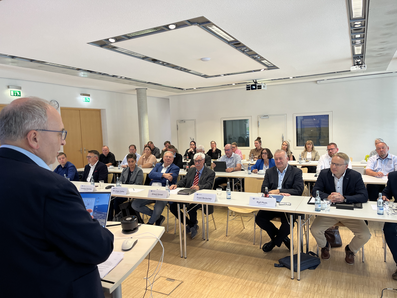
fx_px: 298
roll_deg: +3.3
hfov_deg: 67.3
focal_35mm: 26
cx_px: 198
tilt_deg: -4.9
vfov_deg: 53.1
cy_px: 149
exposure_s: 1/100
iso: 125
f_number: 1.6
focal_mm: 5.1
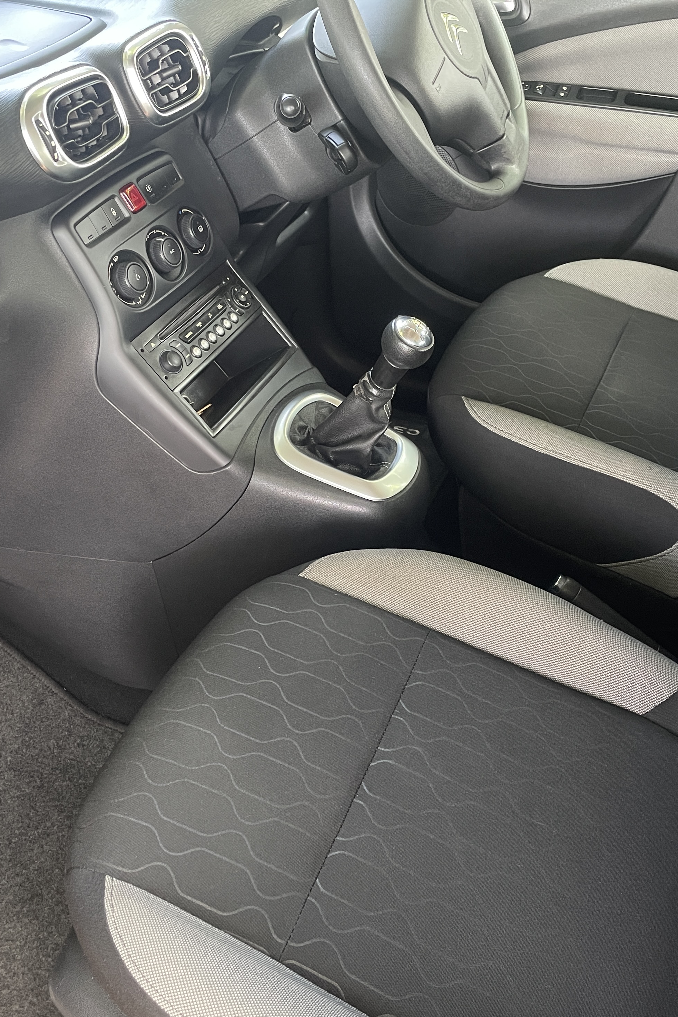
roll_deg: +0.5
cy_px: 500
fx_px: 1045
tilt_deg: -40.7
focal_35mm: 37
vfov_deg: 51.9
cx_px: 365
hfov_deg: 35.9
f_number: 1.6
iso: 400
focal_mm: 4.2
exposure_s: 1/60
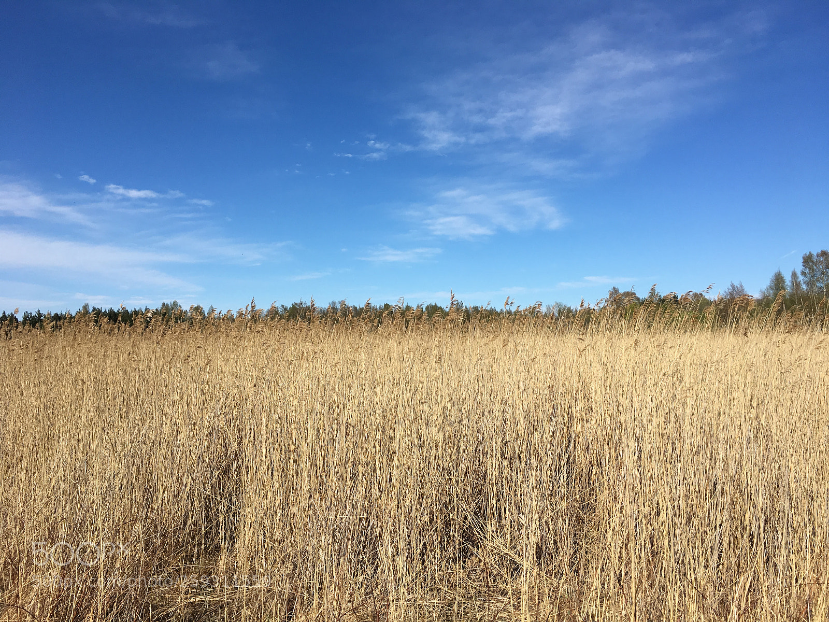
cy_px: 311
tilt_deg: +2.1
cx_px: 414
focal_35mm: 29
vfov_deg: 48.2
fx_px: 695
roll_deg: +1.2
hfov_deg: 61.7
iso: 25
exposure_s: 1/2481
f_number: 2.2
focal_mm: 4.15
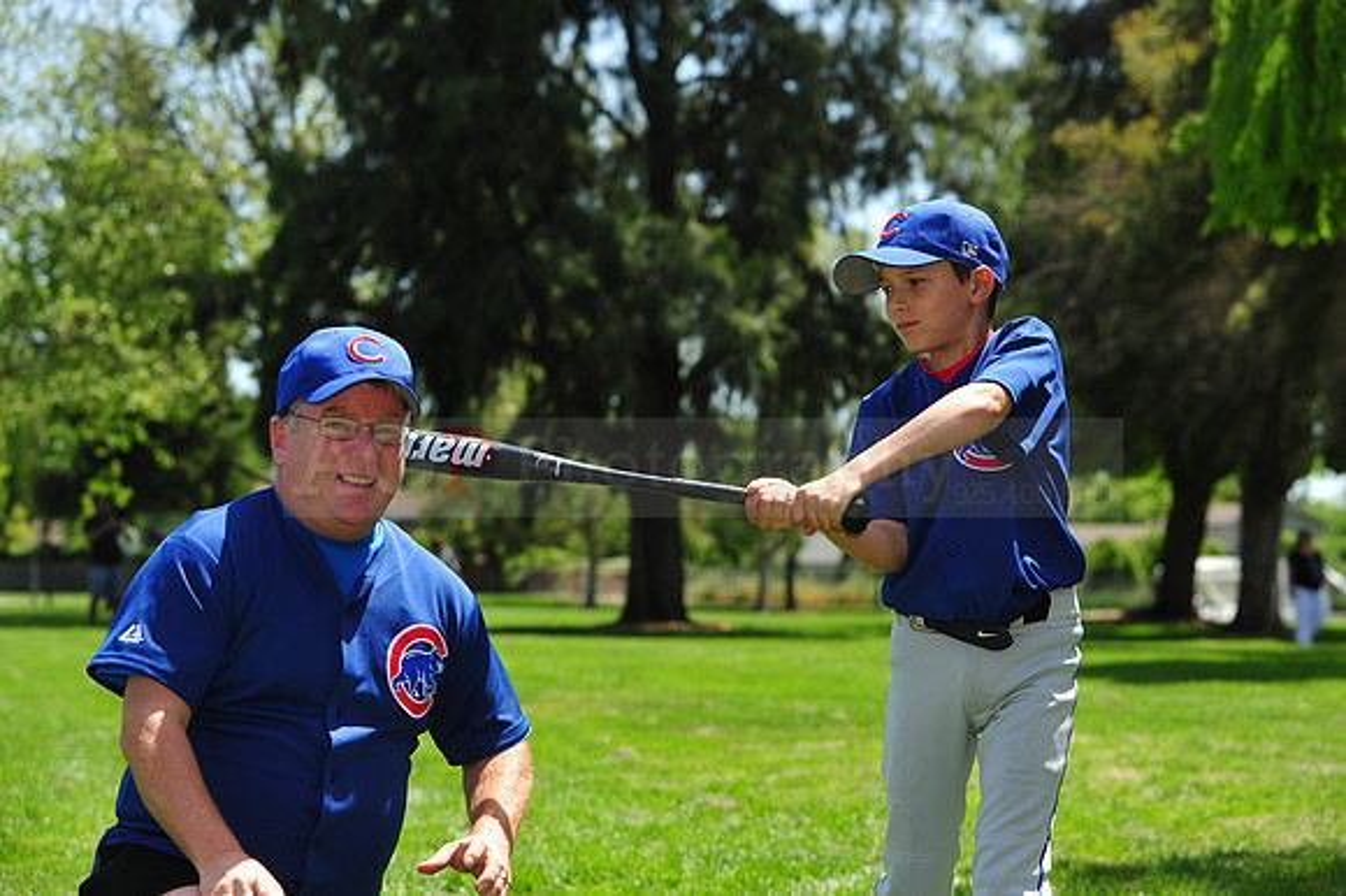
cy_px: 448
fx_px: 3213
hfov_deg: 23.7
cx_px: 673
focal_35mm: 86
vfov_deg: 15.9
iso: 200
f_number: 5.6
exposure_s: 1/640
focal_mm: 86
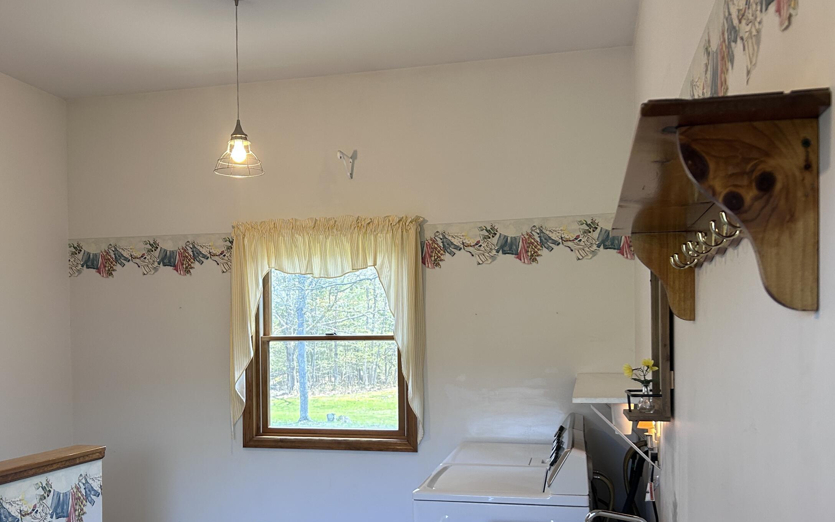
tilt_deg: -0.3
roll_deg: +1.0
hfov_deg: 51.2
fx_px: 865
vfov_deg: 33.4
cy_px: 337
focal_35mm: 38
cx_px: 336
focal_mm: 5.7
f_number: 1.5
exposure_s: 1/120
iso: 125
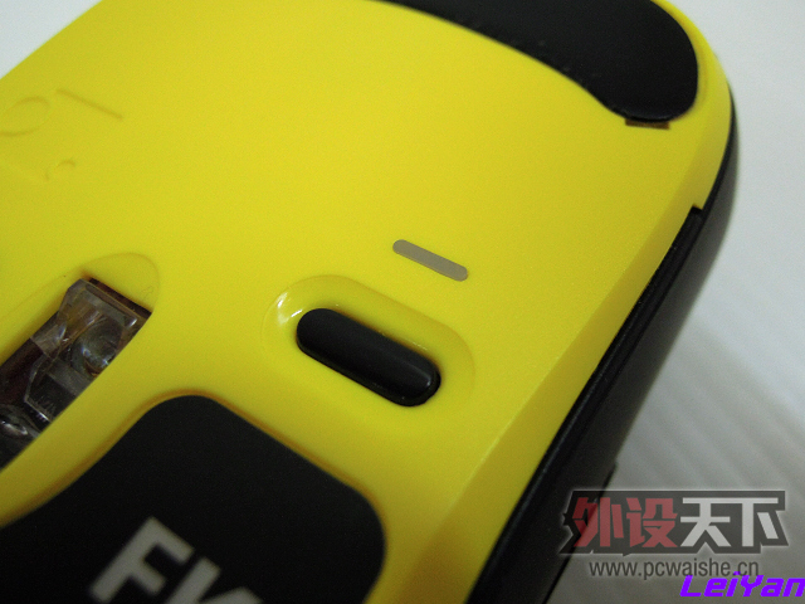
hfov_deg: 58.4
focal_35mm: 31
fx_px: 721
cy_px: 302
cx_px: 402
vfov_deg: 45.4
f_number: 3
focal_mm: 5.5
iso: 400
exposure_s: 1/40
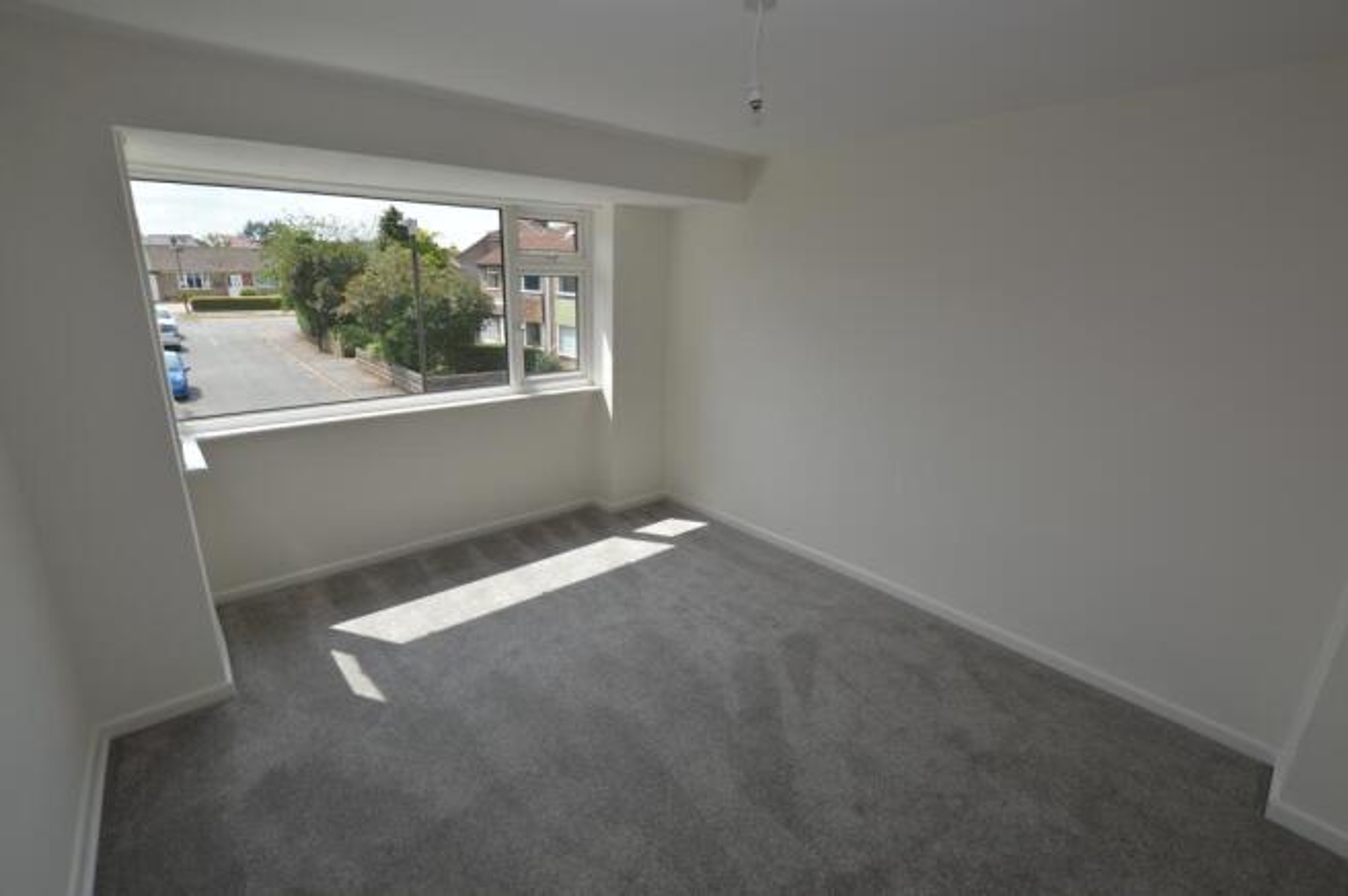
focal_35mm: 15
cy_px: 448
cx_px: 674
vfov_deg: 77.2
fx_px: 561
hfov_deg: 100.4
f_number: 7.1
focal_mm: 10
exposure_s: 1/160
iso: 100
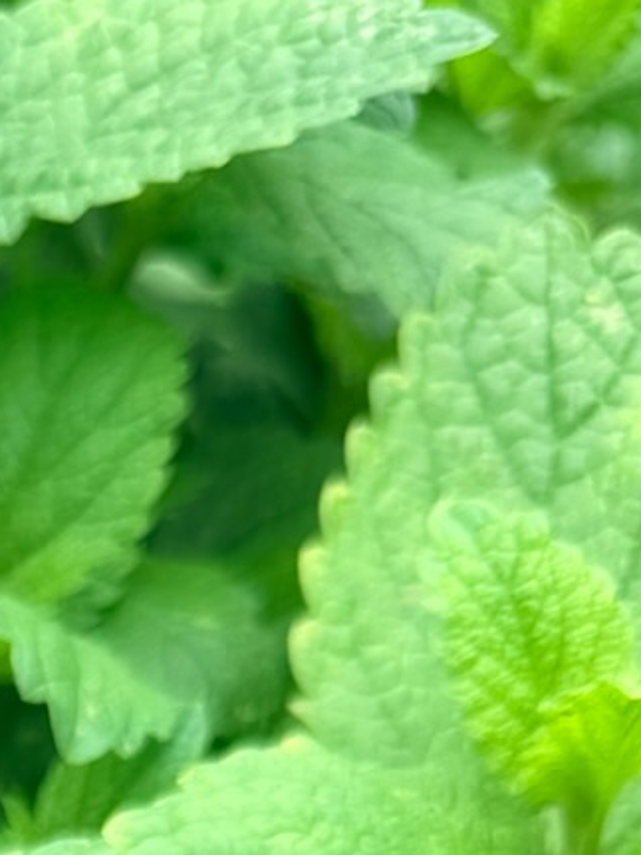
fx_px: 2816
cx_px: -456
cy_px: 1658
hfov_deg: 12.1
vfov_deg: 14.6
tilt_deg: -46.3
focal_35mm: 114
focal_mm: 6.76
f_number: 1.78
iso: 80
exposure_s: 1/555
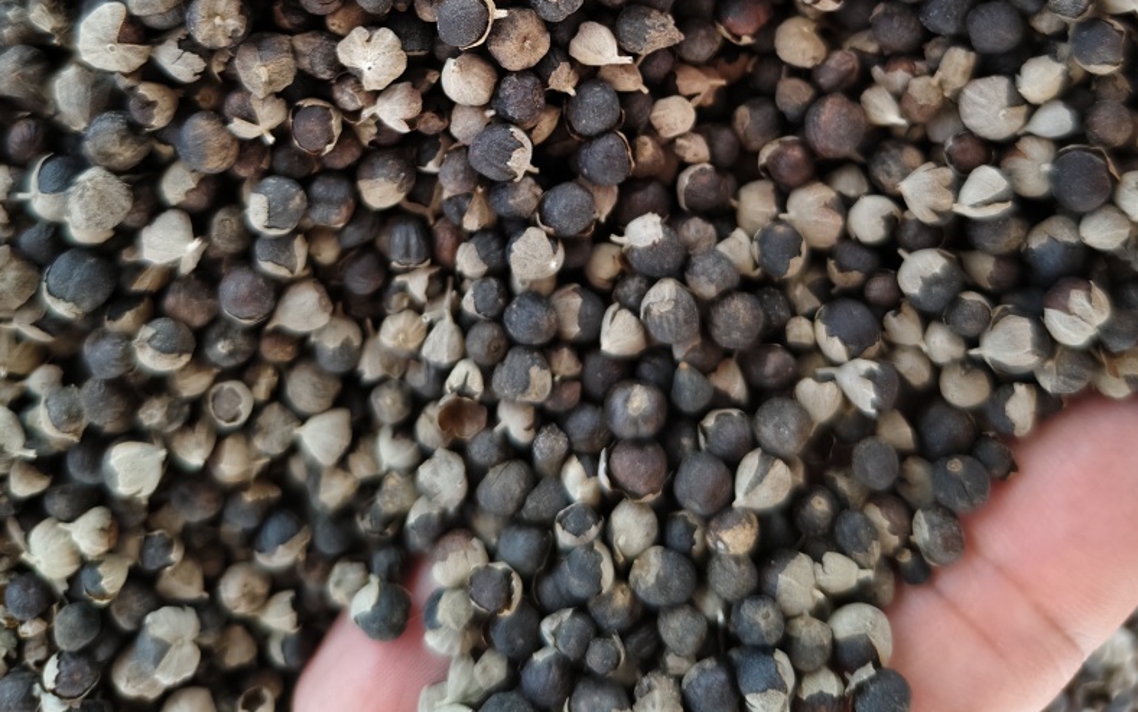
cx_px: 569
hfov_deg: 58.1
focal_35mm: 33
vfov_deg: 35.4
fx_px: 1024
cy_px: 31
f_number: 1.88
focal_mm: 5.56
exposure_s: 1/33.3
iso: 2446
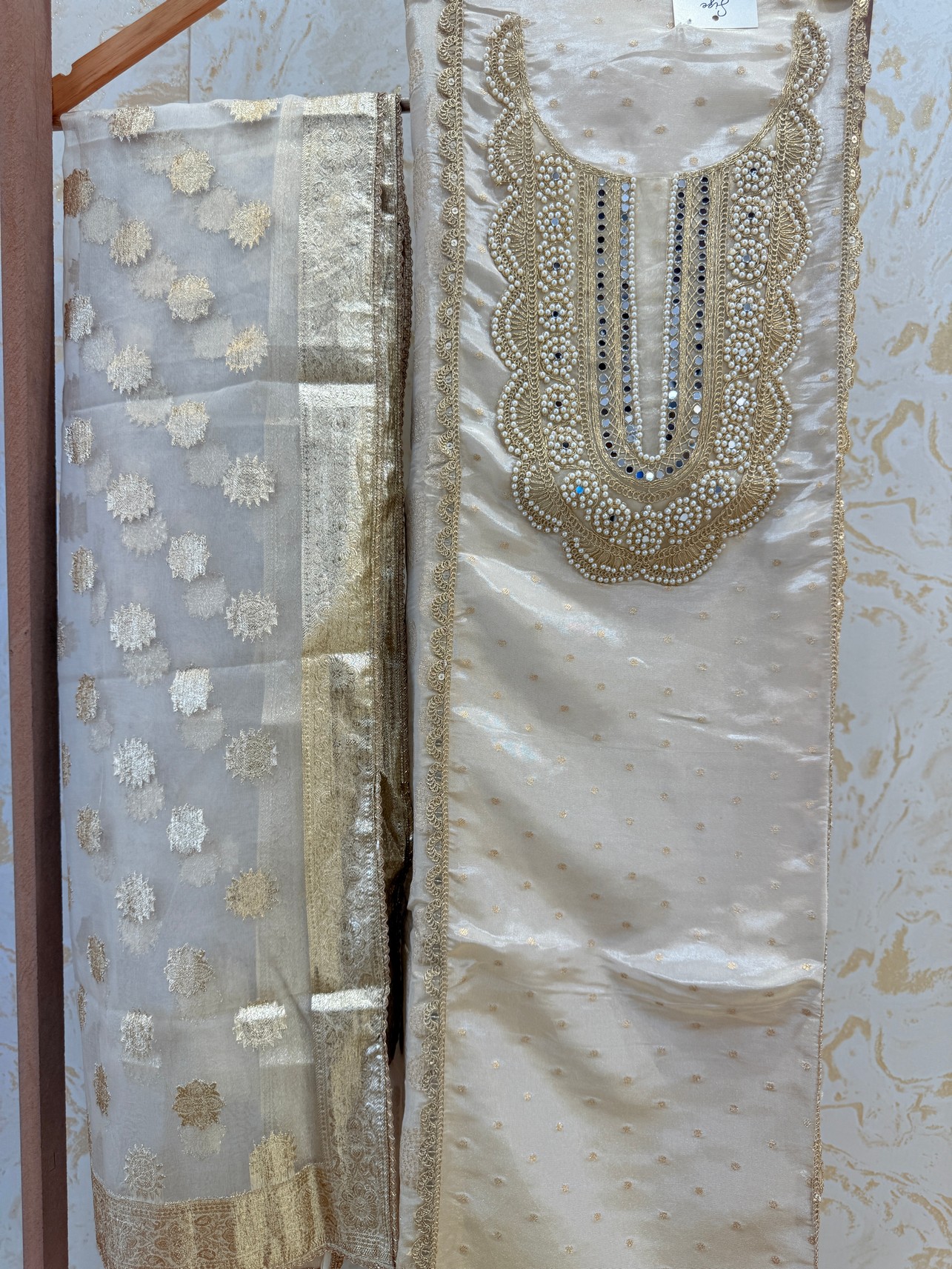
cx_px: 476
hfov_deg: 56.8
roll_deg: -2.3
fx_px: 880
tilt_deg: -4.8
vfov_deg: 71.6
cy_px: 634
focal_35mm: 24
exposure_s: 1/121
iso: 80
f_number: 1.78
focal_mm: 6.76
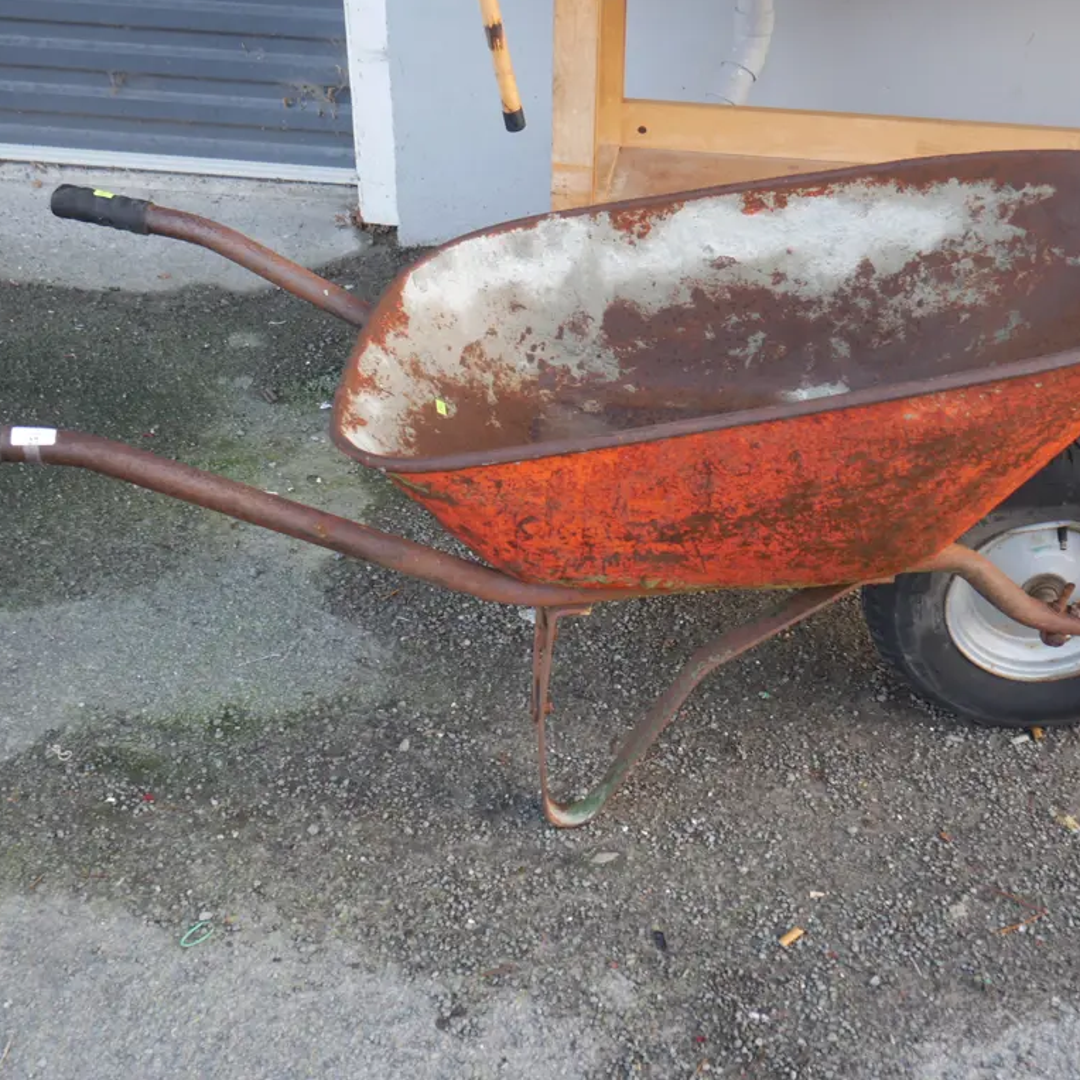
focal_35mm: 45
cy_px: 539
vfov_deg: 37.6
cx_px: 595
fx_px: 1588
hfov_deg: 37.5
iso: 320
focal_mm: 19
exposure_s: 1/60
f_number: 4.1
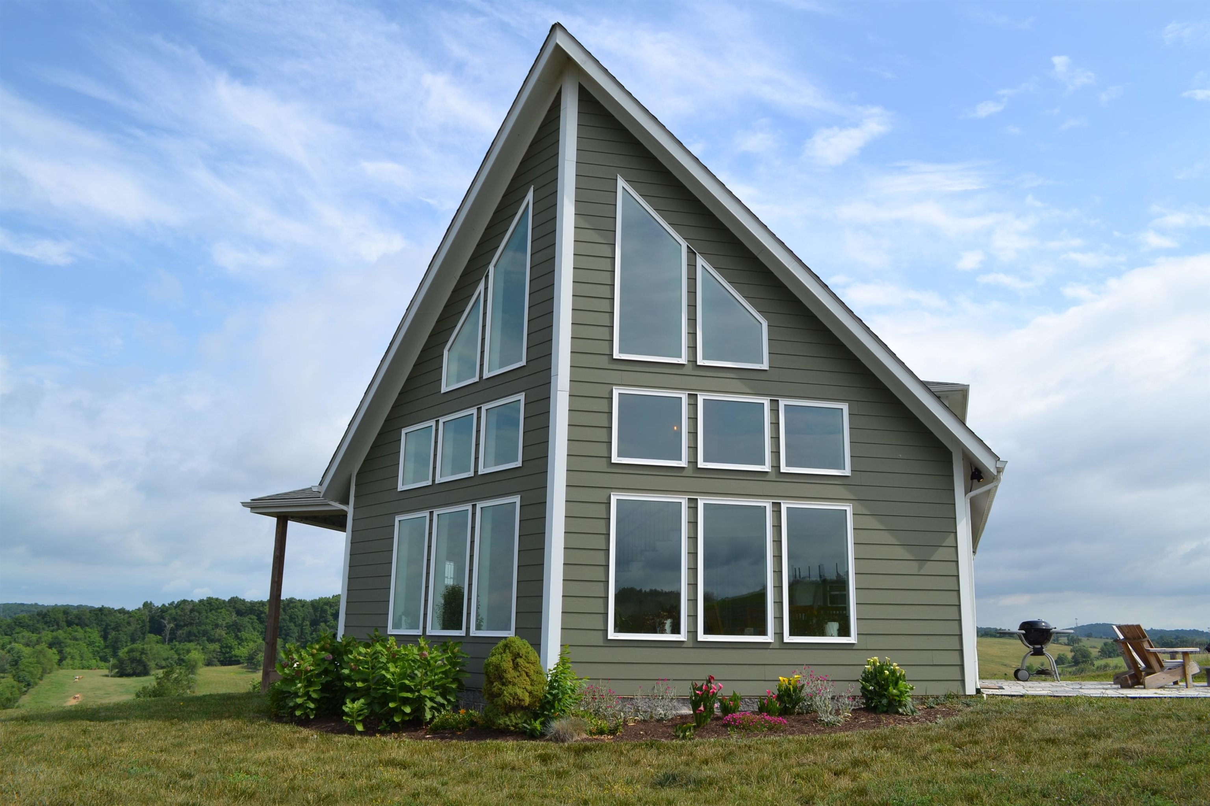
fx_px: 907
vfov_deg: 47.9
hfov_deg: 67.4
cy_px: 403
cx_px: 605
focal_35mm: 27
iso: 100
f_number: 8
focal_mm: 18
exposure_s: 1/250
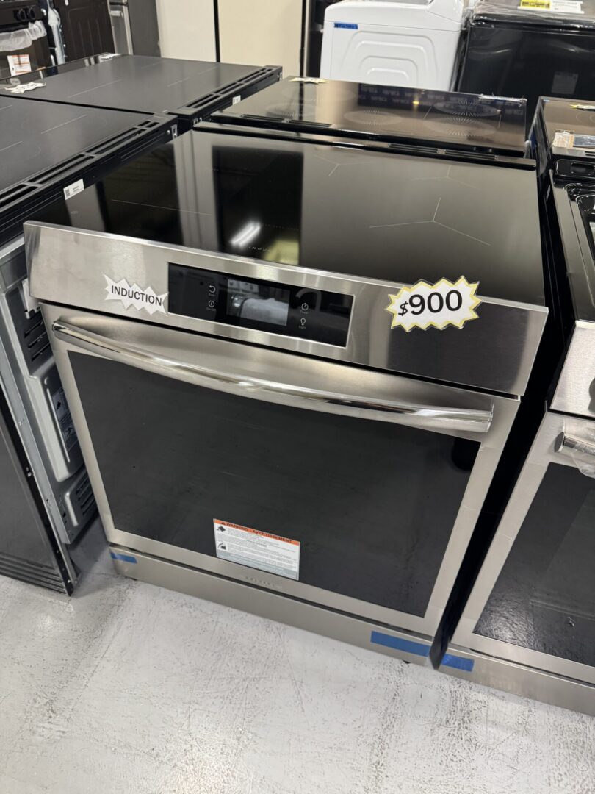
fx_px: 550
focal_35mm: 24
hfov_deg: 56.8
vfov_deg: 71.6
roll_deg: -3.0
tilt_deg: -39.6
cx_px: 298
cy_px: 397
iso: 400
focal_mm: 6.76
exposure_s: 1/60
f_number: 1.78
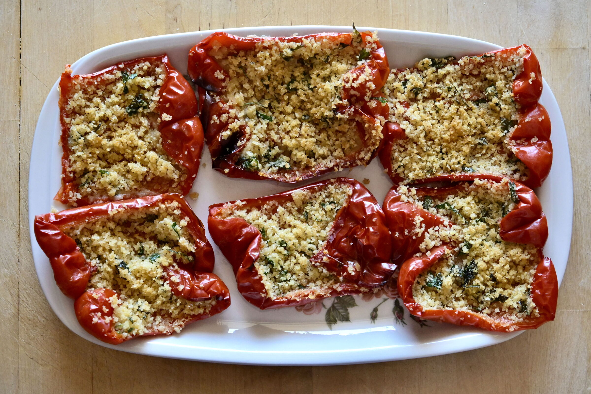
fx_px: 1231
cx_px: 296
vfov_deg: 18.2
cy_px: 197
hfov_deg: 27.0
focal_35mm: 75
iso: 4000
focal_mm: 50
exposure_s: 1/60
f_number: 8
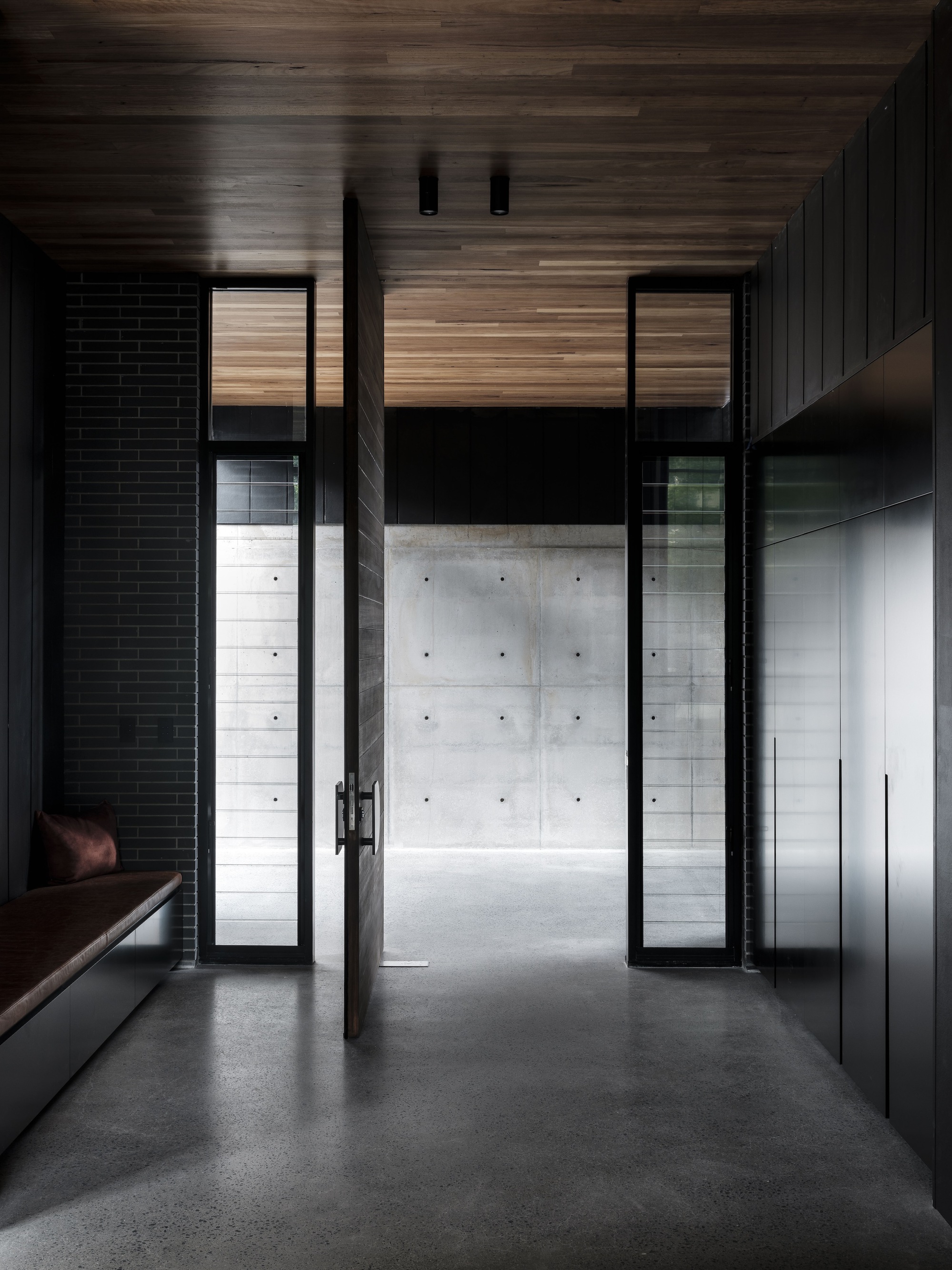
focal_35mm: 36
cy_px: 635
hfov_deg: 39.7
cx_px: 476
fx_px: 1320
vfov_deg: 51.4
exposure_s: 4.3
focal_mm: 45
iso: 100
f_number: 16
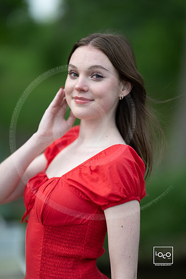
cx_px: 93
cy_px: 140
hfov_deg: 16.1
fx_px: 659
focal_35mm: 85
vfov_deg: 23.9
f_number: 1.2
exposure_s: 1/320
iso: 80
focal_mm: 85
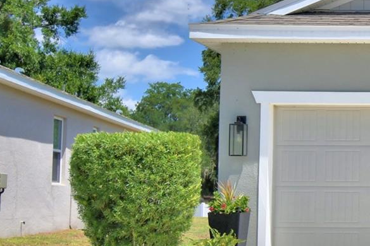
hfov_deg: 22.0
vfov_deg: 16.6
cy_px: 139
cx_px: 491
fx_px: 843
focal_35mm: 82
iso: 100
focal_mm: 20
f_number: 5.6
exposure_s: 1/1600
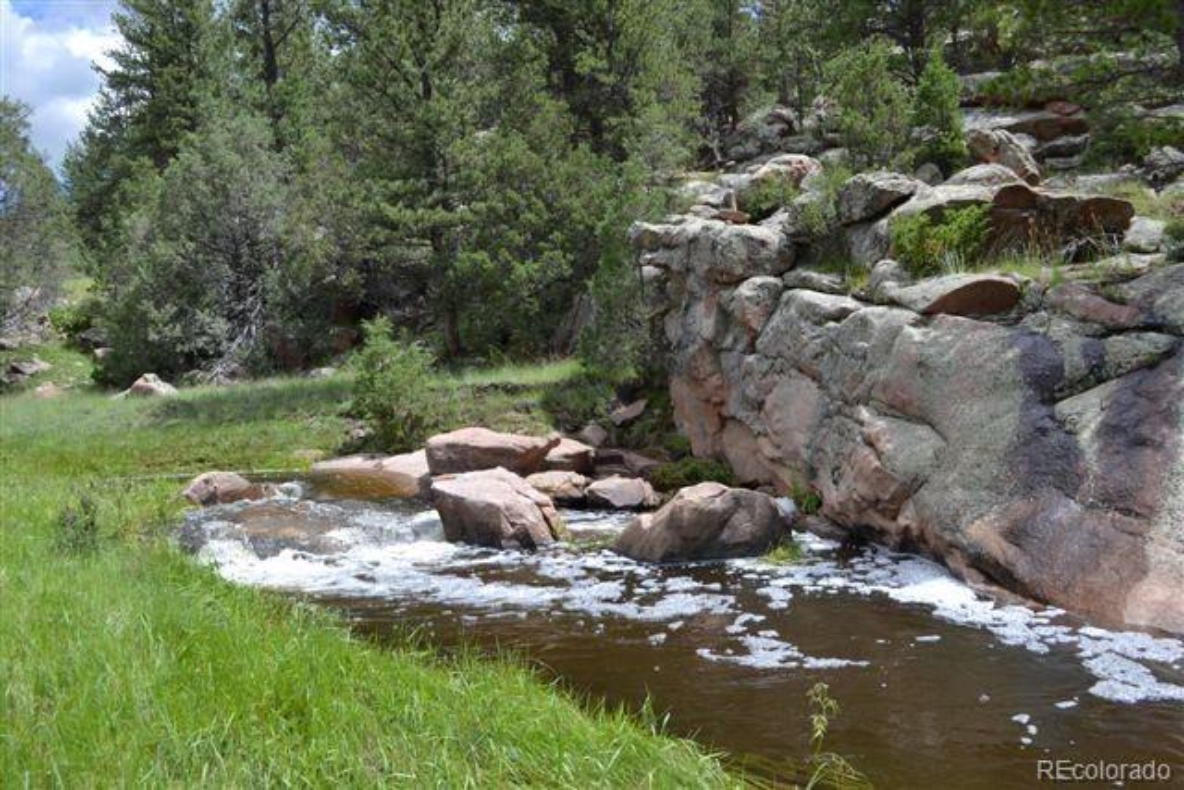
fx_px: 1086
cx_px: 592
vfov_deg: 40.0
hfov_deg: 57.2
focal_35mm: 33
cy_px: 395
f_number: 7.1
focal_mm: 22
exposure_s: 1/200
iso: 100
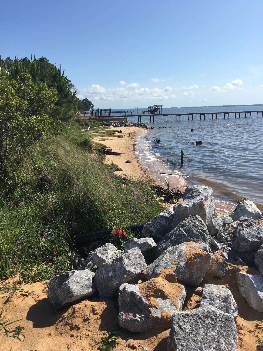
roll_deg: +2.2
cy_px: 176
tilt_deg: -11.6
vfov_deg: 61.7
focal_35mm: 29
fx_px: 294
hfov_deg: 48.2
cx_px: 132
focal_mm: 4.15
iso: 25
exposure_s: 1/1876
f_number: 2.2
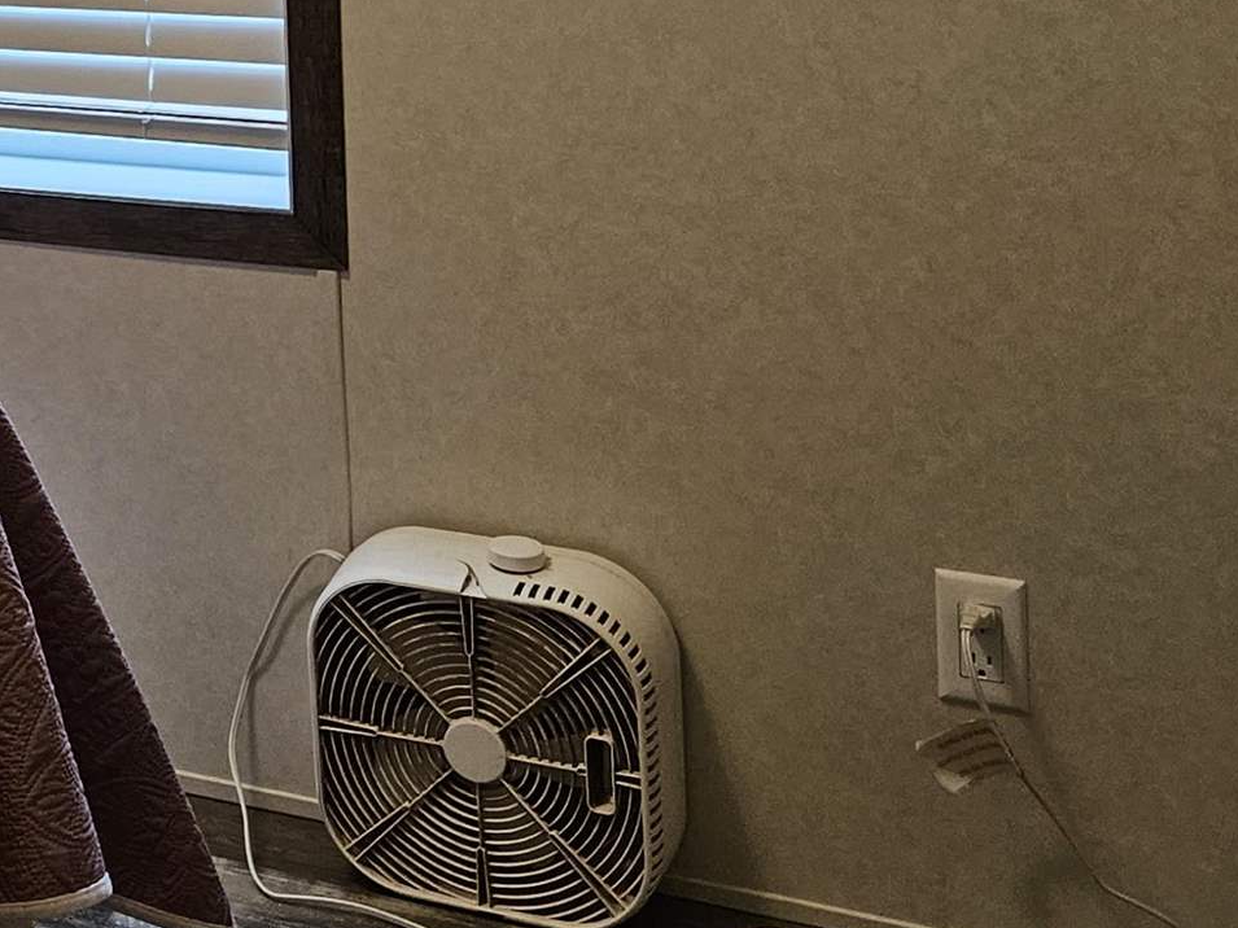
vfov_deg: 18.6
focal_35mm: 74
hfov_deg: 24.1
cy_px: -264
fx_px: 2646
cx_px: -229
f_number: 1.8
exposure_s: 1/120
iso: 200
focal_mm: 5.4
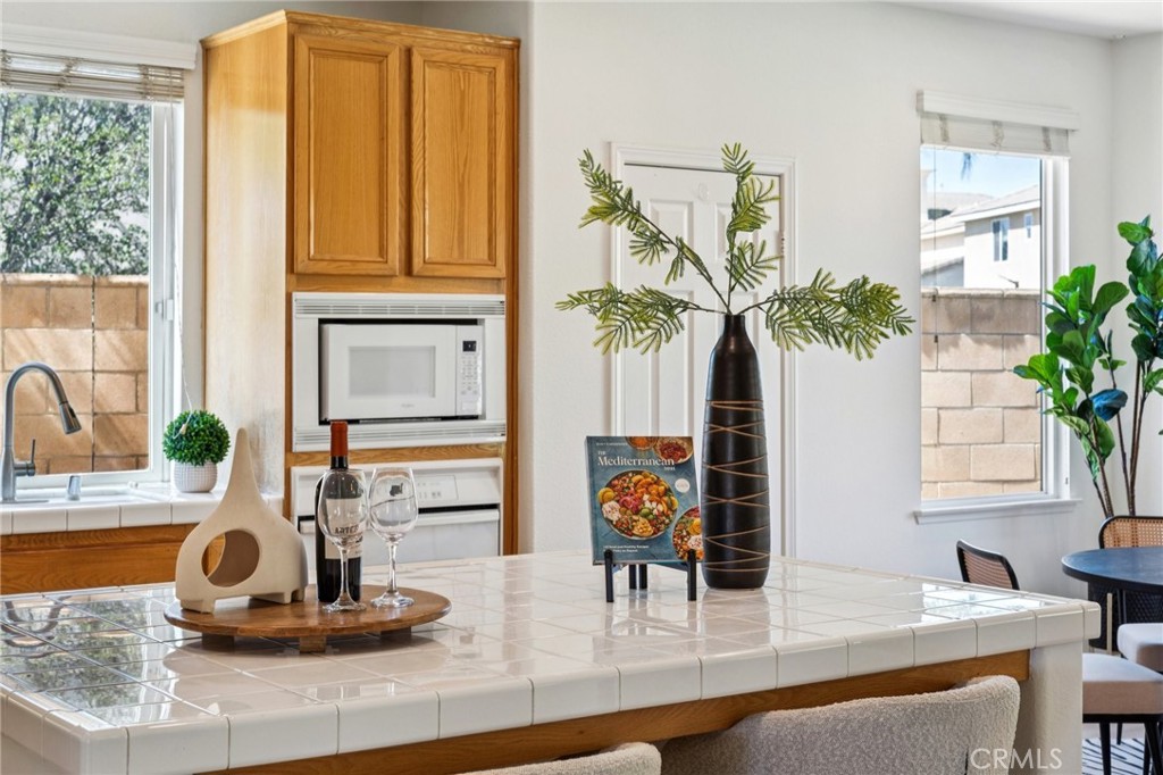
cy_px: 388
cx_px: 582
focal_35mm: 50
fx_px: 1615
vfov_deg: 27.0
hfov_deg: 39.6
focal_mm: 50
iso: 400
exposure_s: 1/80
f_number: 8
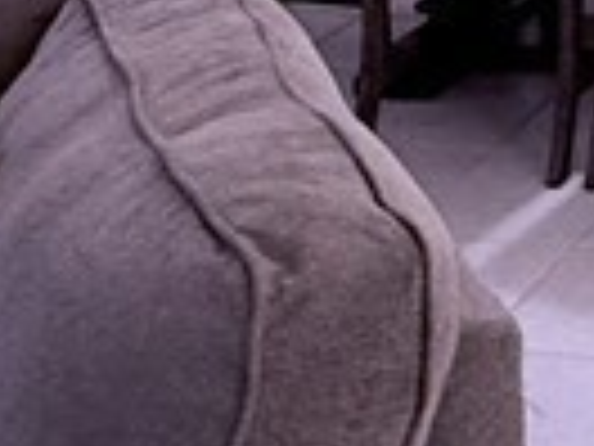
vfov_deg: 12.2
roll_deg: +0.7
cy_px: -405
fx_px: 1870
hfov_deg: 15.5
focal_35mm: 109
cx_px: 1066
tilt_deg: -6.2
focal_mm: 2.22
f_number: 2.2
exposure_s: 1/60
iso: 250
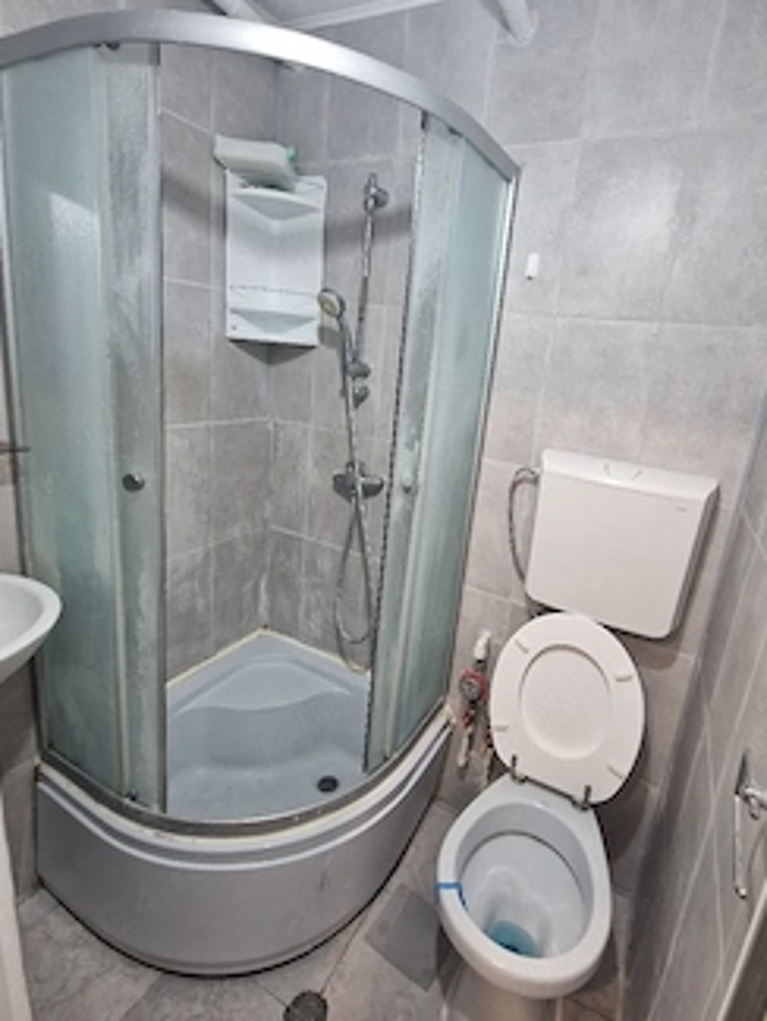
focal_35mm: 16
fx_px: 472
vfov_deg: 94.3
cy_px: 474
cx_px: 418
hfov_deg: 78.0
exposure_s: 1/50
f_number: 2.2
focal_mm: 2.2
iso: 250
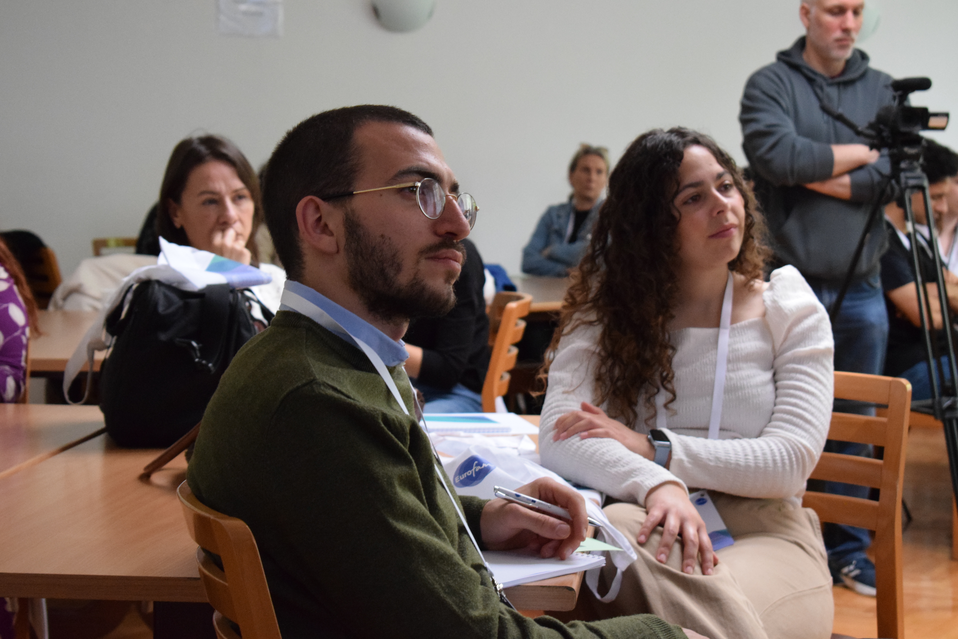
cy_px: 320
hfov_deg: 24.6
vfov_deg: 16.6
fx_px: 2195
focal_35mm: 82
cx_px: 479
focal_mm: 55
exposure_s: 1/60
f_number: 5.6
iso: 4000
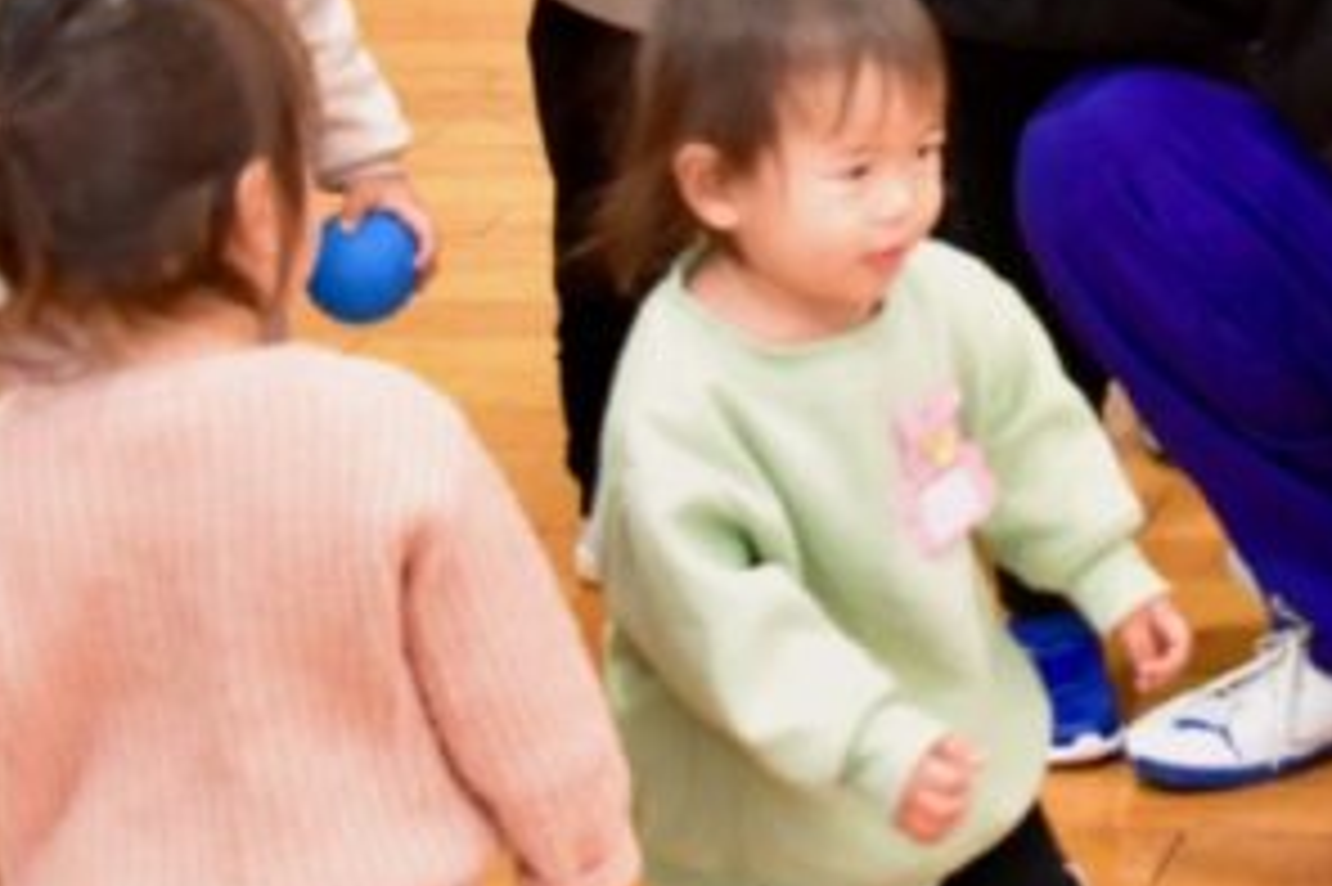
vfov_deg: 8.2
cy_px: -155
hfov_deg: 12.2
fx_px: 6138
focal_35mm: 166
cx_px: 1494
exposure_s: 1/250
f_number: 6.3
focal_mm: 48
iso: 6400
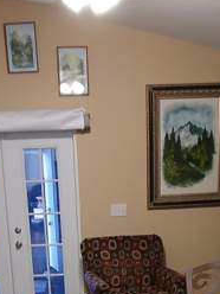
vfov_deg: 26.0
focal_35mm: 67
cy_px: 349
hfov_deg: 21.9
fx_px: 568
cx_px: 98
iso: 250
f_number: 1.8
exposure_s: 1/24
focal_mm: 3.98
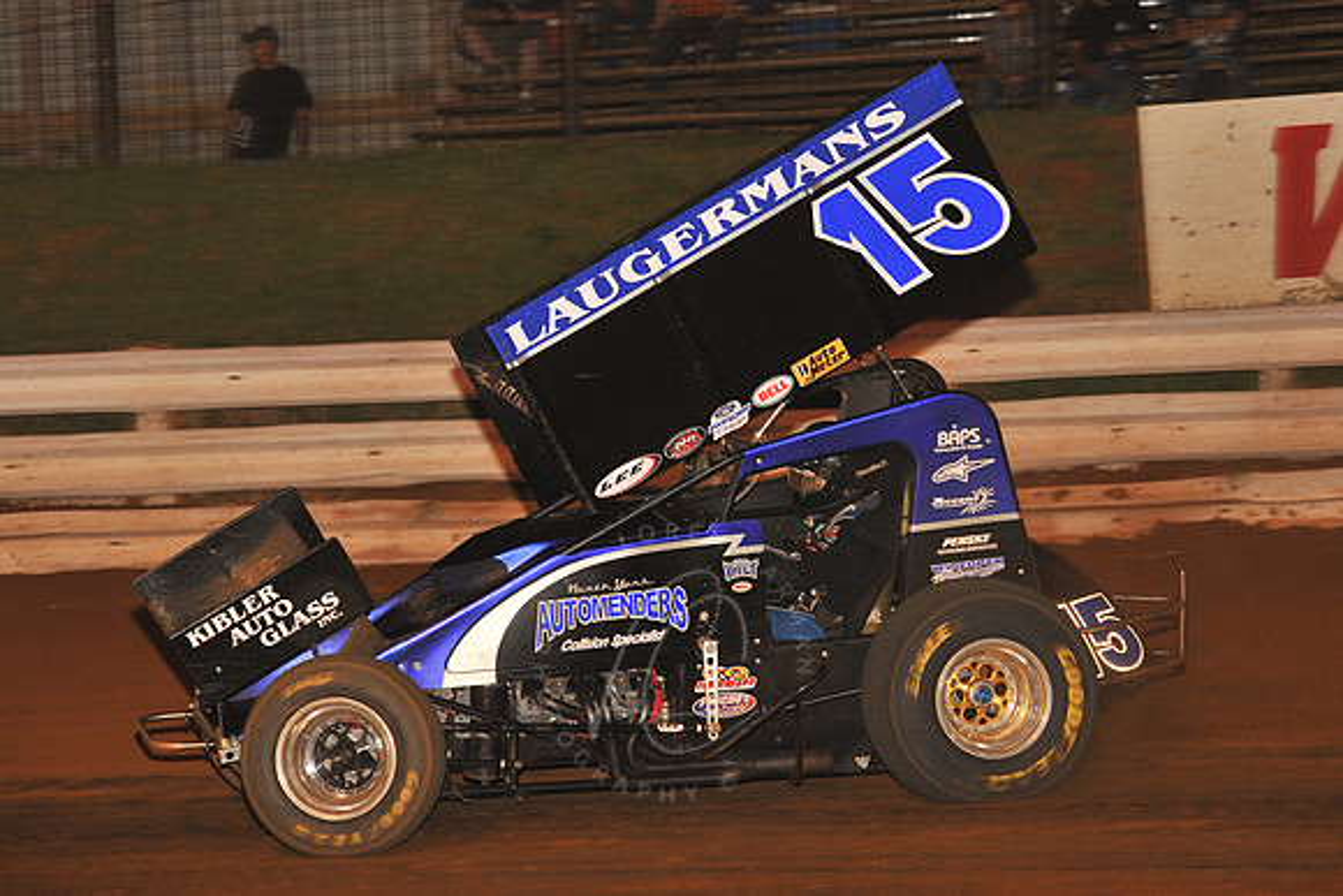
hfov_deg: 14.2
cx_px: 672
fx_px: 5410
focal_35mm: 145
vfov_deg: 9.5
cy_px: 448
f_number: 6.3
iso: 1000
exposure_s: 1/320
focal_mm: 145
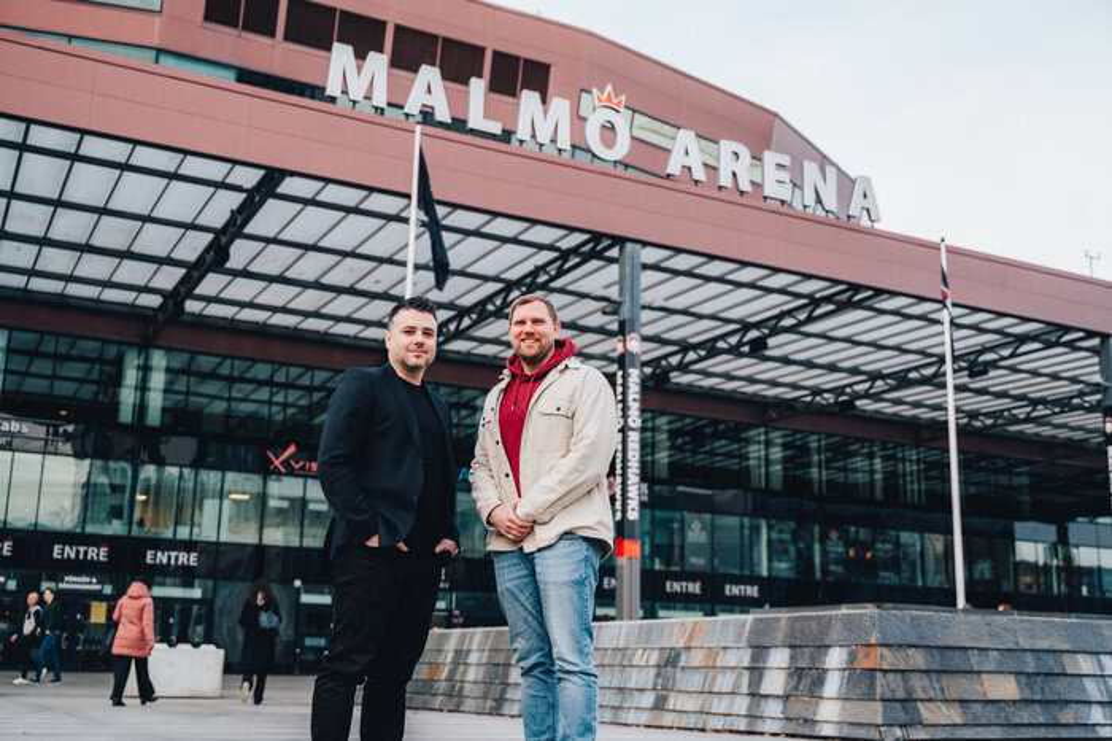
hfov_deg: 48.5
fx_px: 1235
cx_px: 556
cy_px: 370
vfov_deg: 33.4
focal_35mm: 40
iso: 125
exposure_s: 1/200
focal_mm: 40
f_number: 2.8
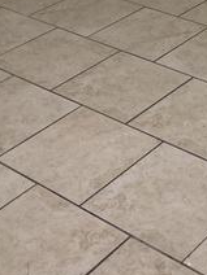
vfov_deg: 20.6
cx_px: 237
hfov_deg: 16.2
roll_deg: -0.4
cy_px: -64
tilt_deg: -17.5
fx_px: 702
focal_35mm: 88
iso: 100
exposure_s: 1/60
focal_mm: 3.99
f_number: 1.8
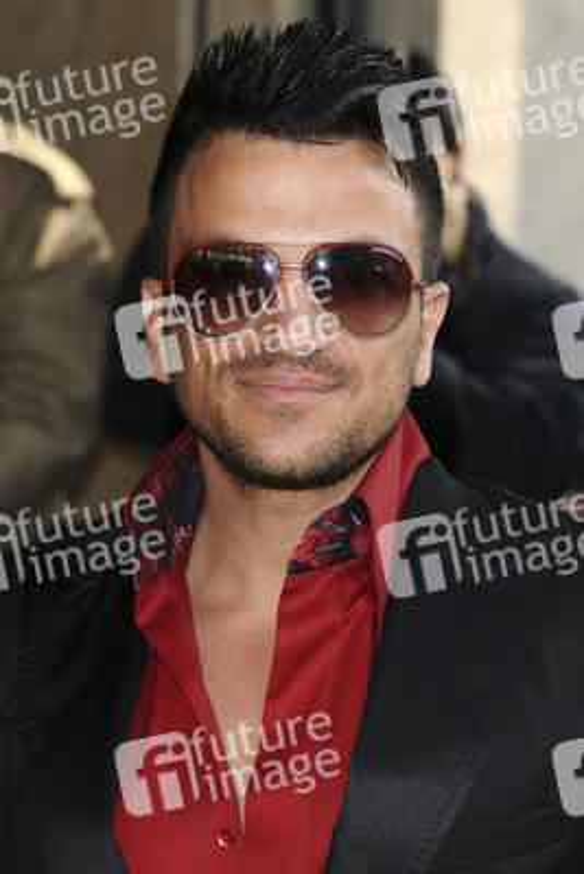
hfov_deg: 11.4
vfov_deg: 17.1
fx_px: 2917
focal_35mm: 120
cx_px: 292
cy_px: 437
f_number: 5.6
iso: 200
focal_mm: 80
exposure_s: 1/250
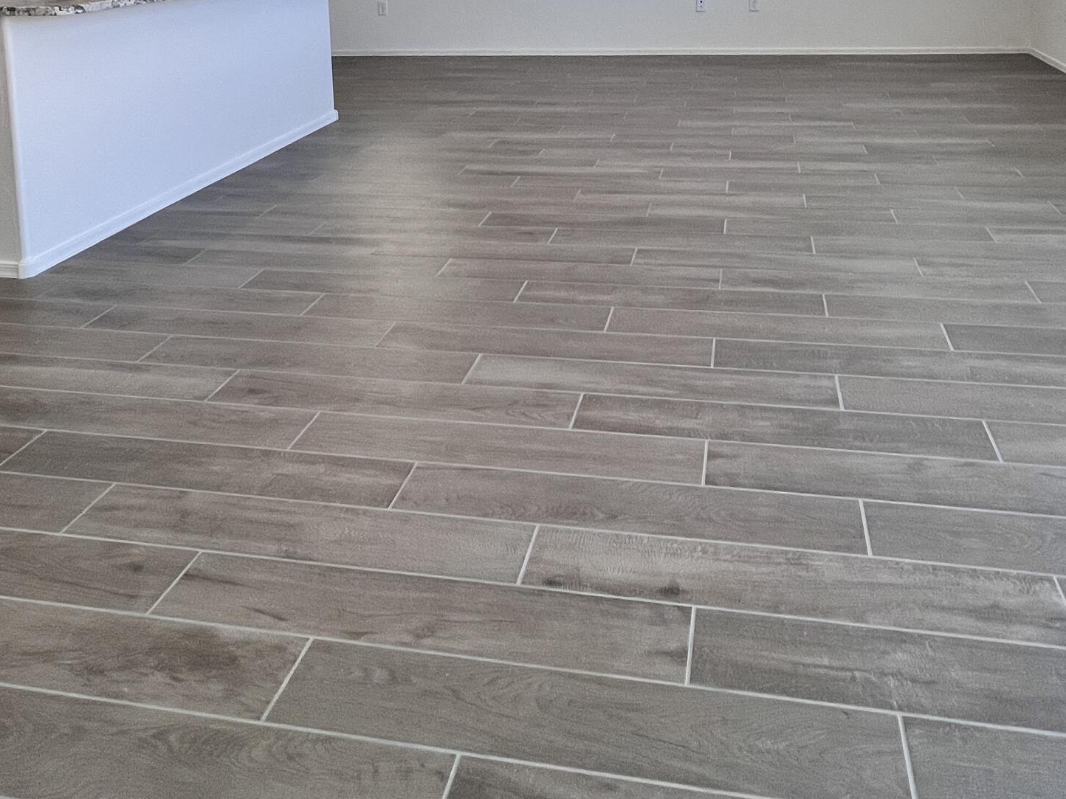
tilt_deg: -4.1
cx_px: 598
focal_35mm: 27
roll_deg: +1.6
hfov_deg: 65.1
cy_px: -13
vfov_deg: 43.5
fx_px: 831
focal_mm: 1.57
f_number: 1.8
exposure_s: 1/120
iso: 80
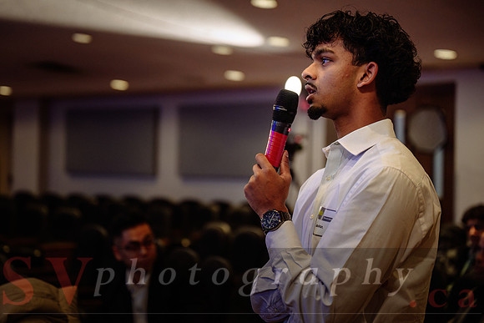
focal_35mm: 76
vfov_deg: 17.9
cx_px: 242
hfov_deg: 26.5
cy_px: 147
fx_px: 1027
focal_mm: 70
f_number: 2.8
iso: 1600
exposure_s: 1/80
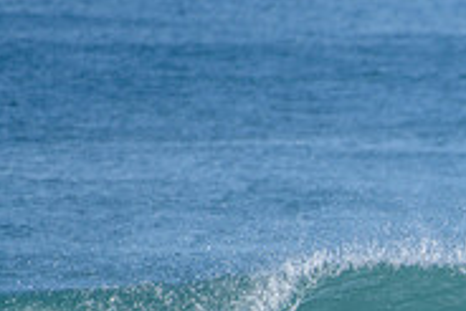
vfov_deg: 0.9
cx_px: 605
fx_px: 20429
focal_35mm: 1577
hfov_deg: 1.3
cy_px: 365
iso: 160
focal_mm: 500
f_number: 5.6
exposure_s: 1/1600
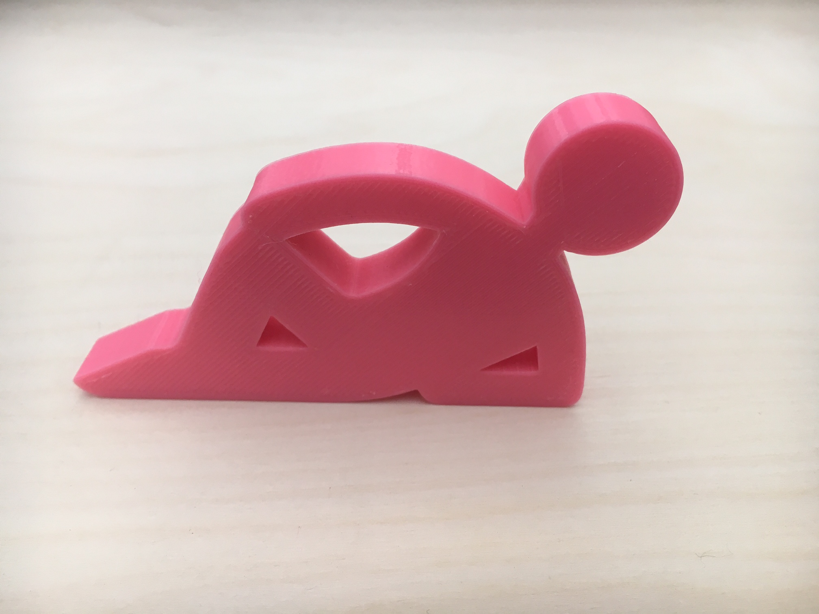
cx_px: 410
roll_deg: +0.3
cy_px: 307
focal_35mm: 29
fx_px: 686
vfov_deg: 48.2
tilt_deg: -37.7
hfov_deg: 61.7
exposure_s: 1/30
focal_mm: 4.15
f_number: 2.2
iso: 50
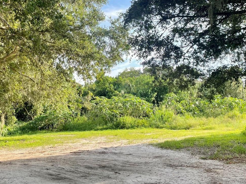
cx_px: 138
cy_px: 61
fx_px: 306
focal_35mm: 43
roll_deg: +2.1
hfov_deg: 43.8
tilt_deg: +10.8
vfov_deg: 33.3
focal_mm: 4.2
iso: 32
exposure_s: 1/575
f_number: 1.6
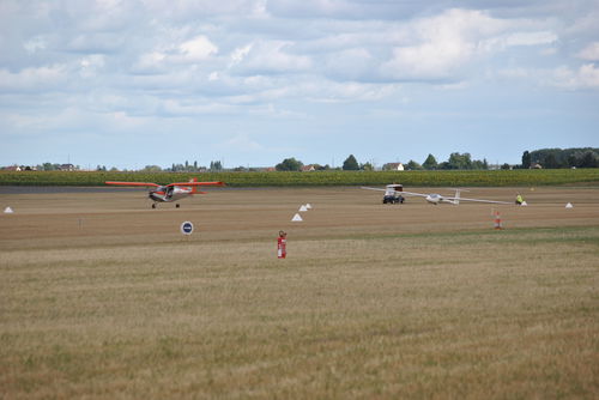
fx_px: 3121
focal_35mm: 188
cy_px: 200
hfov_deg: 11.0
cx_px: 300
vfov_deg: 7.3
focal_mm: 125
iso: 140
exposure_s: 1/500
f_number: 5.6
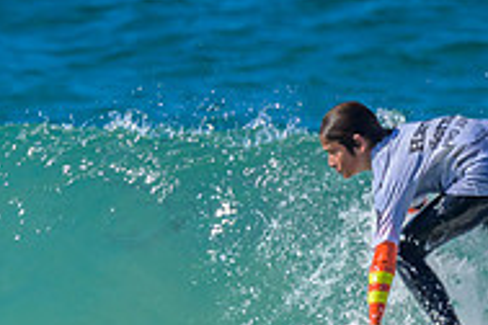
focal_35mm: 3365
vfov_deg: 0.4
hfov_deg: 0.6
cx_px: 191
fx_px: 45611
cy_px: 438
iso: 320
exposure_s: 1/2000
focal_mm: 800
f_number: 6.3
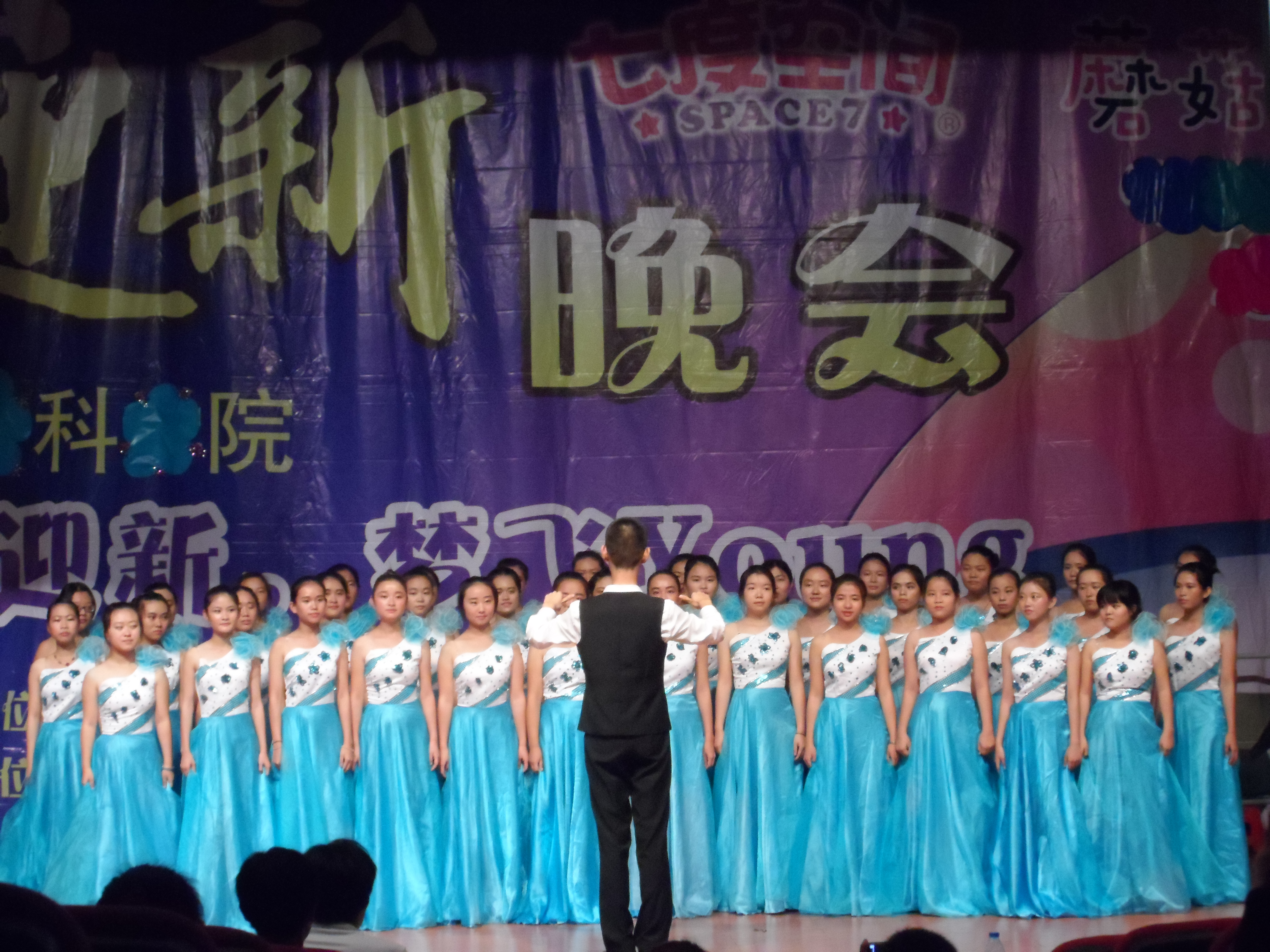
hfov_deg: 26.7
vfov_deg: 20.2
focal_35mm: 73
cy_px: 476
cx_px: 635
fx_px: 2678
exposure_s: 1/20
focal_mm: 11.9
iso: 800
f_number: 4.3
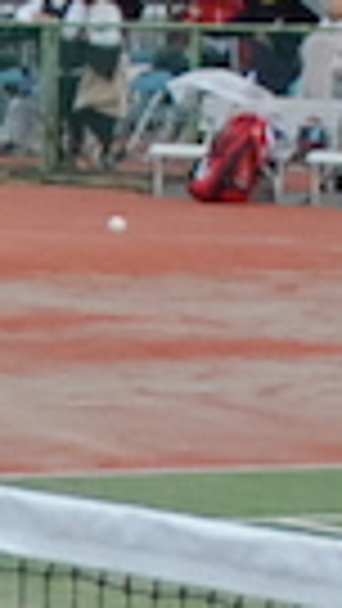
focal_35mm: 350
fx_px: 5634
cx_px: -796
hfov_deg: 3.4
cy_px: 615
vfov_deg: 6.2
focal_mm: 25
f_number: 3.8
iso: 800
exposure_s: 1/500
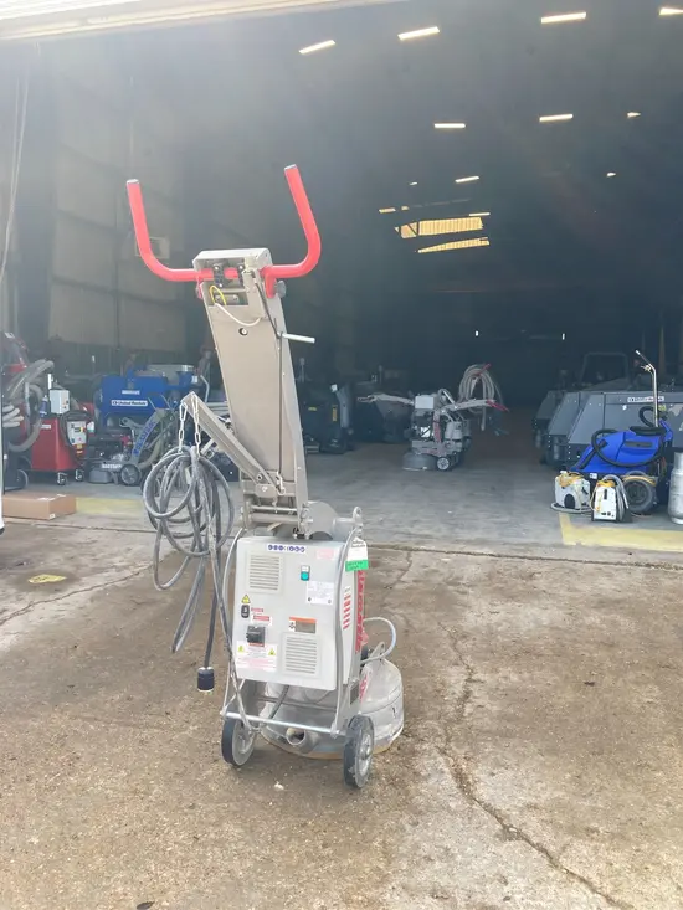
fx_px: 736
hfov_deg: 49.8
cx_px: 342
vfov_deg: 63.4
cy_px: 455
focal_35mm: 28
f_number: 1.8
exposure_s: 1/326
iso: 20
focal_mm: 3.99
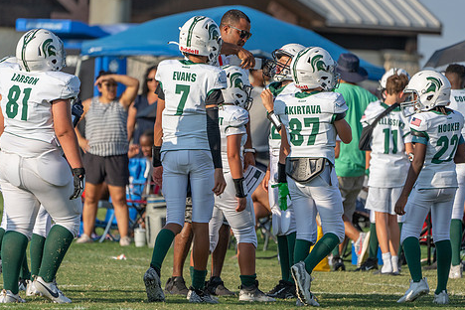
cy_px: 148
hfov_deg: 4.2
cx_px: 266
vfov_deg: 2.8
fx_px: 6406
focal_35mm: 496
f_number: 5.6
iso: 250
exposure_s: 1/1250
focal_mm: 400
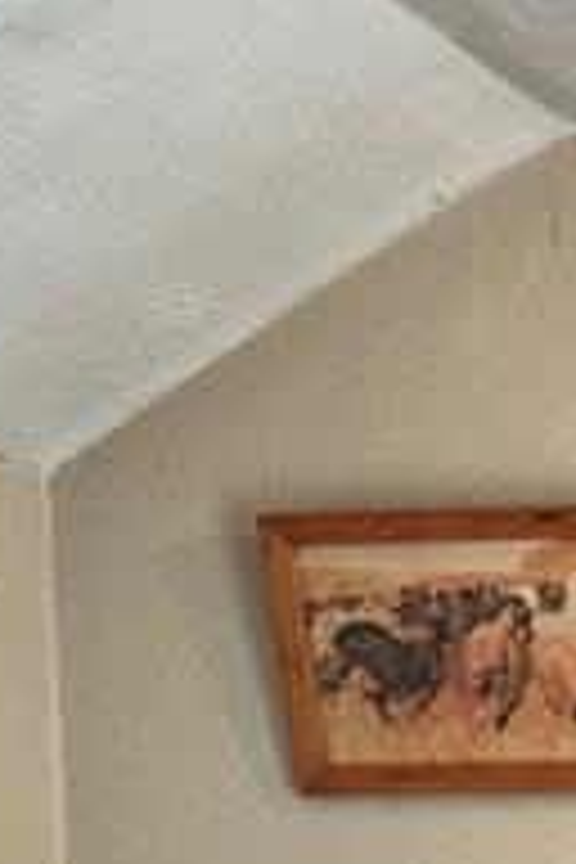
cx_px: 1300
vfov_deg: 23.5
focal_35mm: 83
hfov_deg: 13.2
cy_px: 860
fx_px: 1992
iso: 500
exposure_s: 1/60
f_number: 1.78
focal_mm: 6.76
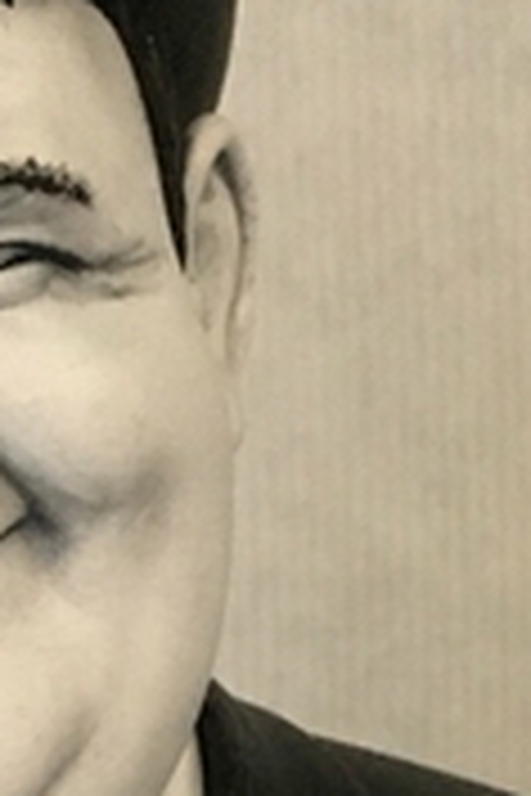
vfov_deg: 14.3
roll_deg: +2.4
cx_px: 490
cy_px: 1088
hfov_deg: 10.0
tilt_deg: -14.4
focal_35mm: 136
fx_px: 3009
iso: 200
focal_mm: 4.15
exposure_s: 1/17
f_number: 2.2
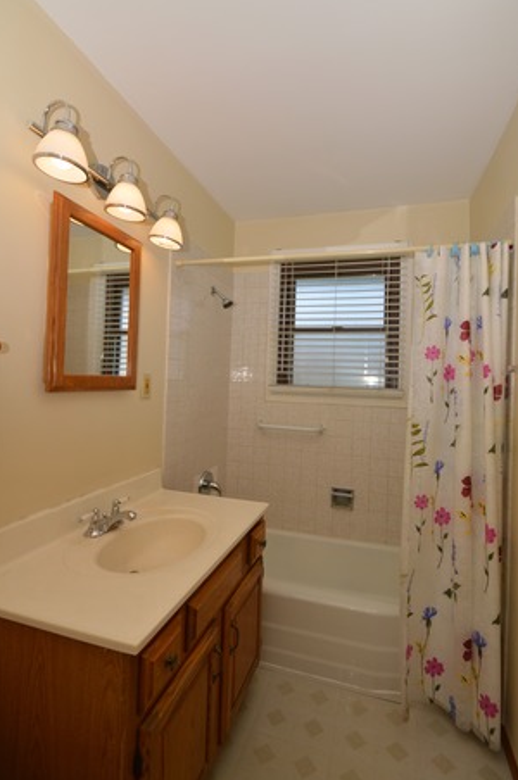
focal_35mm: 18
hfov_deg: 68.6
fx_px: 380
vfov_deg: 91.5
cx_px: 267
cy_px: 369
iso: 100
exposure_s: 1/60
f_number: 11
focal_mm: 11
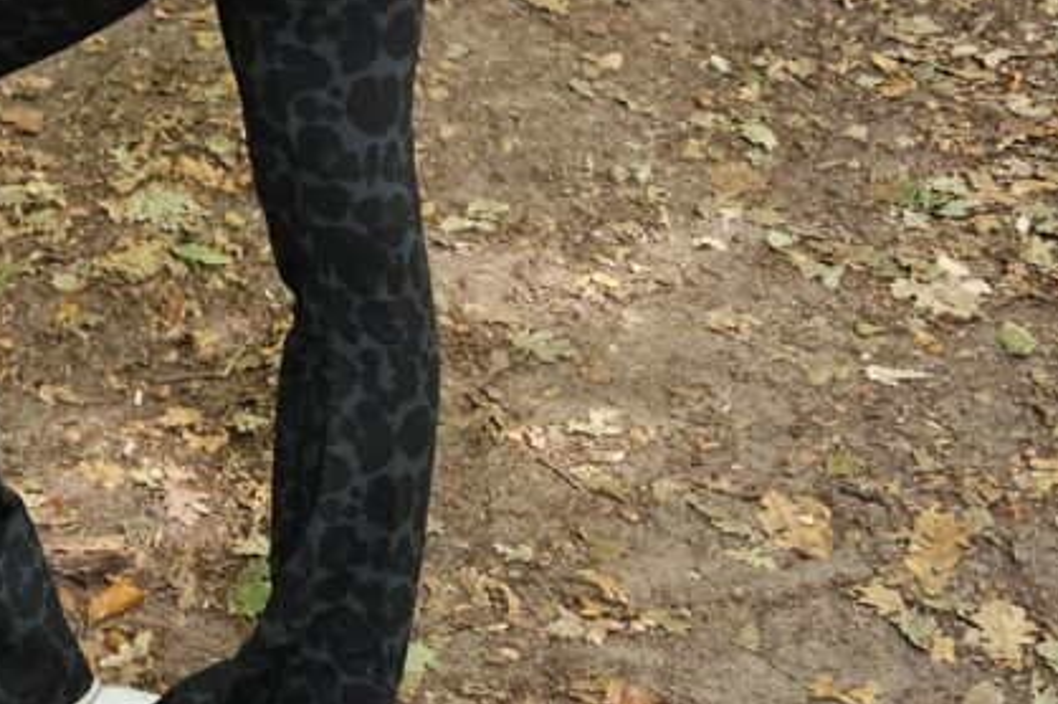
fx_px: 2467
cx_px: -3
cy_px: -514
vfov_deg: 14.5
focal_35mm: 84
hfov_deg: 23.2
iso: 200
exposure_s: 1/100
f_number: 1.8
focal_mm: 5.4
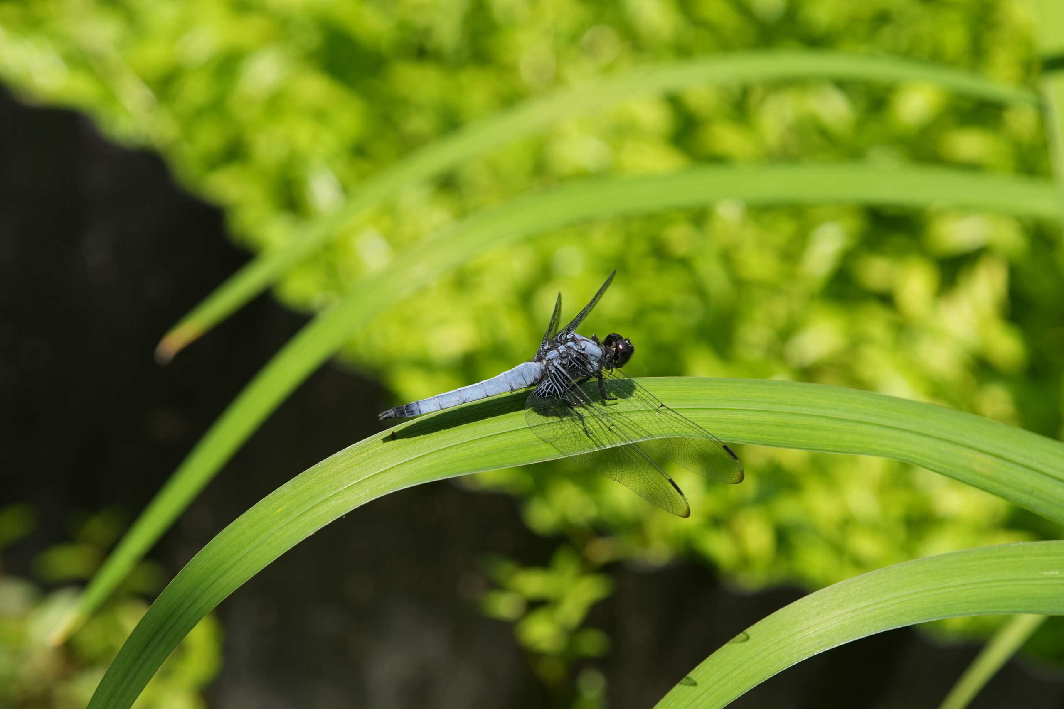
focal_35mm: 270
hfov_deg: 7.6
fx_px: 7980
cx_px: 532
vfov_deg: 5.1
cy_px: 354
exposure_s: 1/500
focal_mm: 180
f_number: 5.6
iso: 250
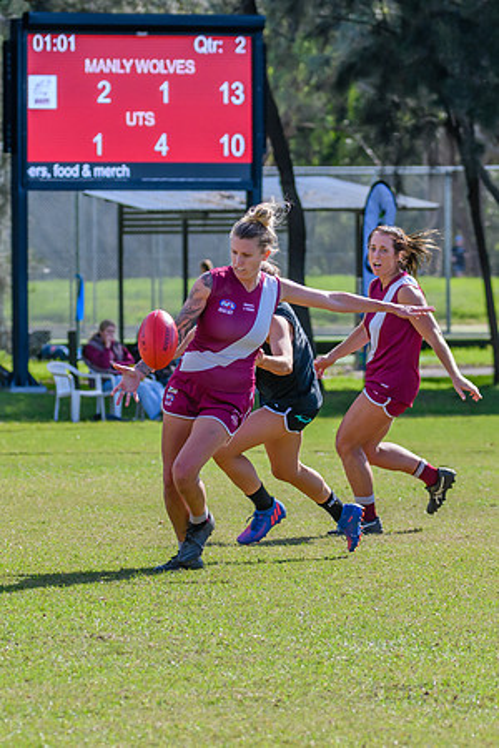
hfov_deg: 3.8
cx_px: 145
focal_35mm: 365
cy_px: 426
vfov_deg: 5.6
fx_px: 7589
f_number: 7.1
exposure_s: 1/1250
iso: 800
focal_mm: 170
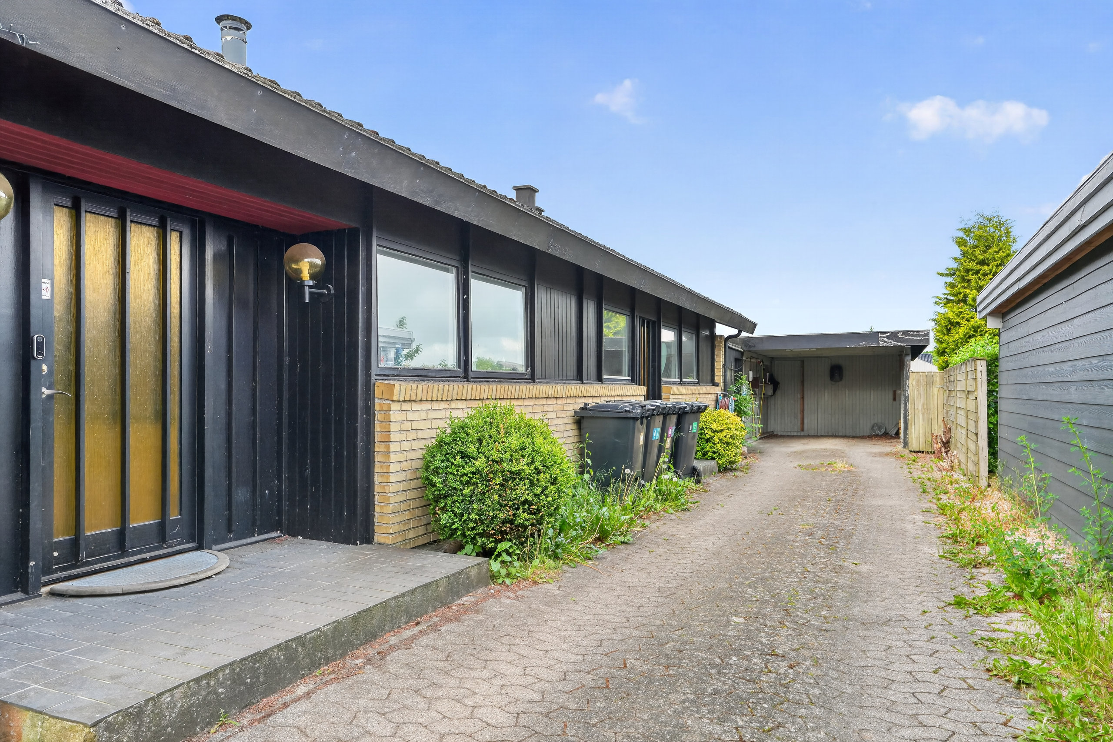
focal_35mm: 23
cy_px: 371
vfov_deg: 55.1
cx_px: 556
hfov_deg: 76.1
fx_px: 711
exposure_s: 1/40
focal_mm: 23
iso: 400
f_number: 8
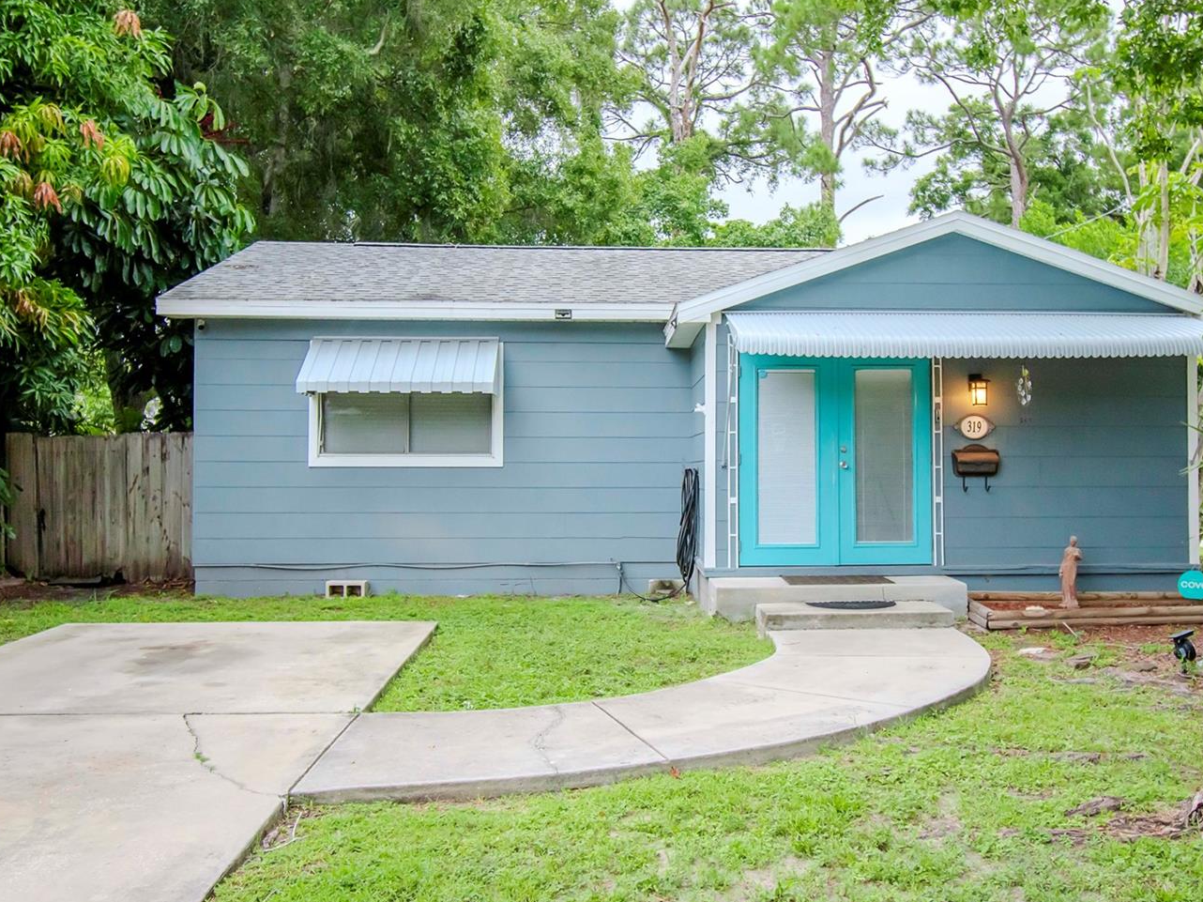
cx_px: 680
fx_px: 1251
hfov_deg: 51.2
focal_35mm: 36
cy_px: 440
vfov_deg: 39.6
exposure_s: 1/200
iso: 640
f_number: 5.6
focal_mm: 20
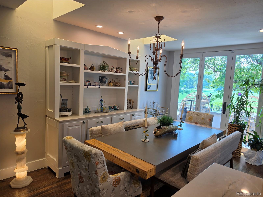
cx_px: 132
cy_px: 98
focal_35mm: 23
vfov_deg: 58.9
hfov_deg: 73.9
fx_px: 175
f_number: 1.4
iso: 20
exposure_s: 1/120
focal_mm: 6.5
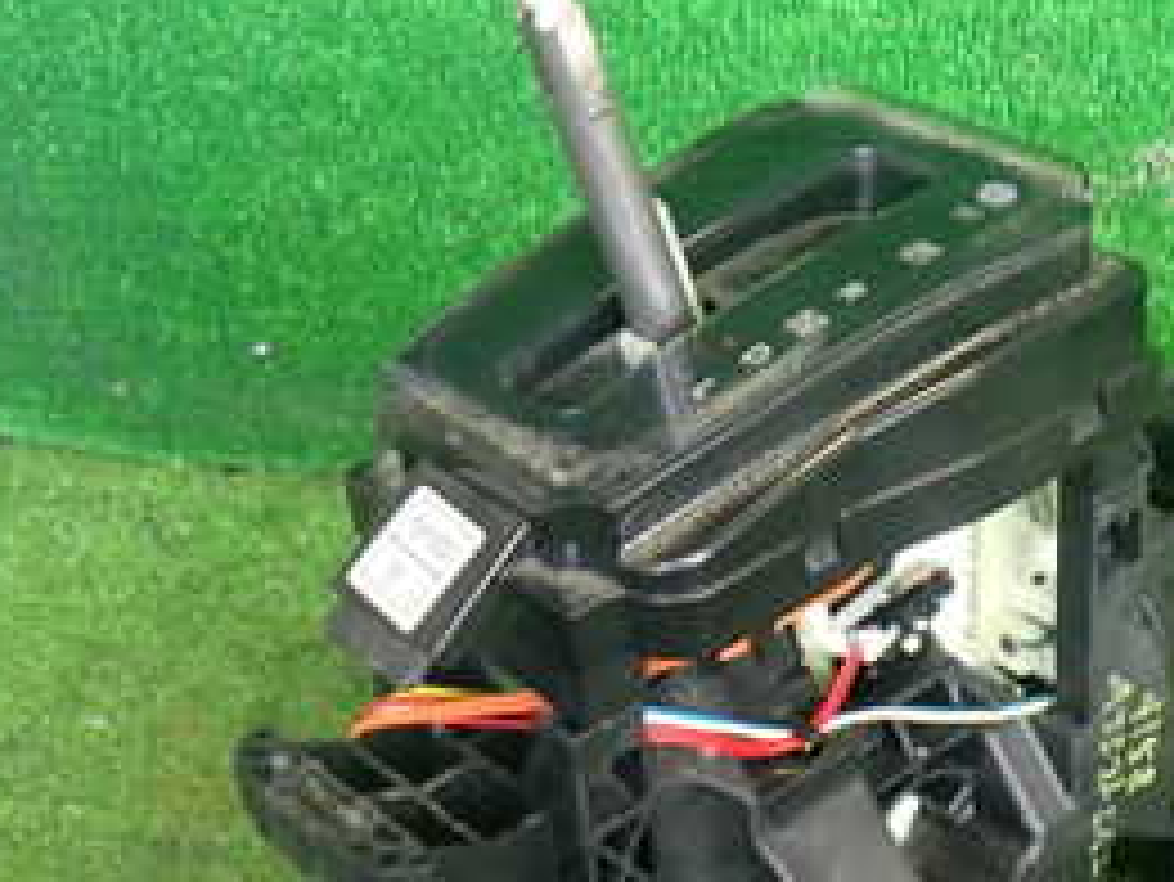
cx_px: 787
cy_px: 526
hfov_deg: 28.0
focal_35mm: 69
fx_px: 2341
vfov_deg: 21.3
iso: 200
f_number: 2.3
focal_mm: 5.4
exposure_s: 1/40
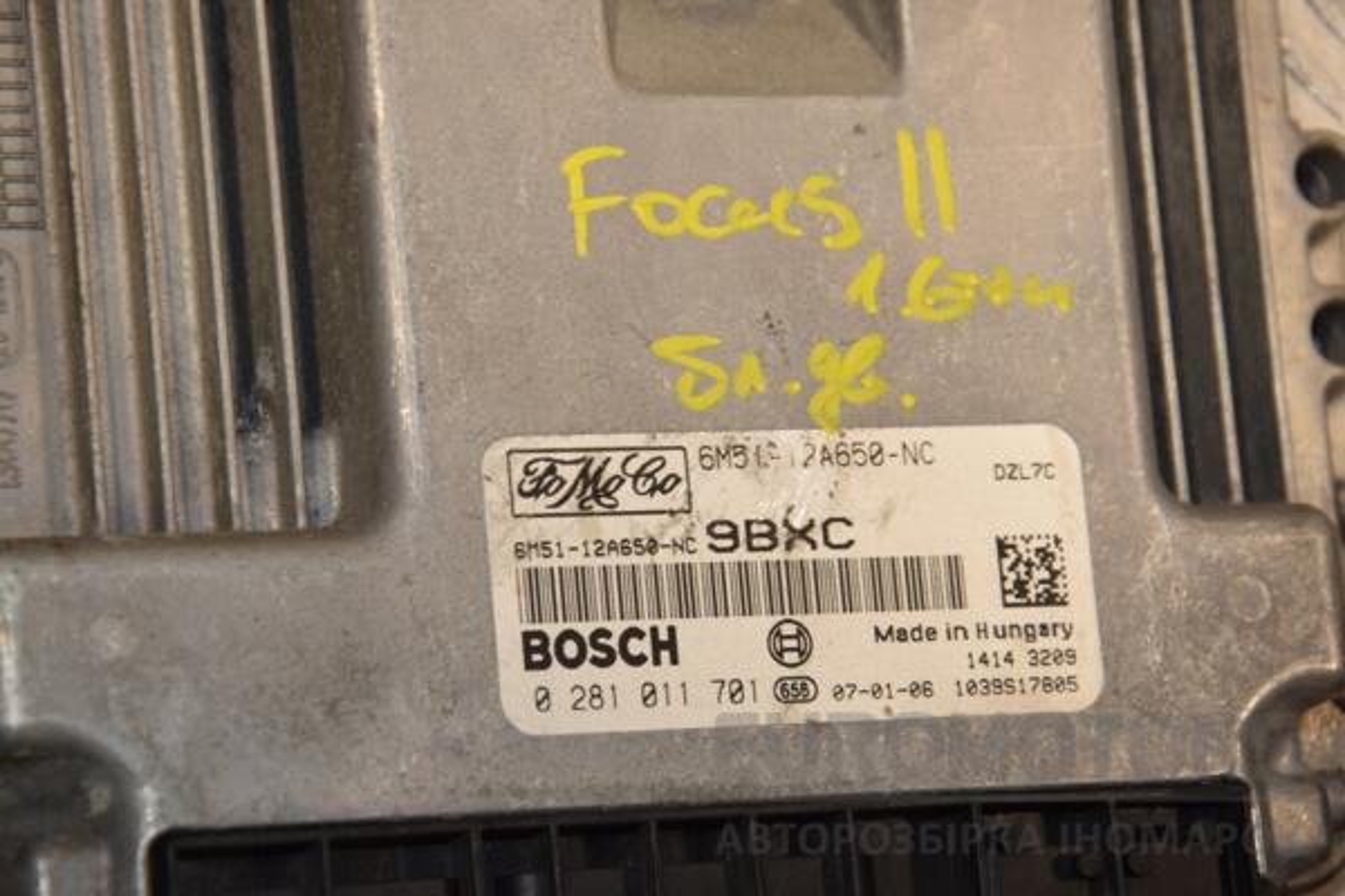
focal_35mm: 158
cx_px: 672
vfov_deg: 8.7
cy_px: 448
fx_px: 5884
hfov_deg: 13.0
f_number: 8
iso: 800
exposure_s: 1/200
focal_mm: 105
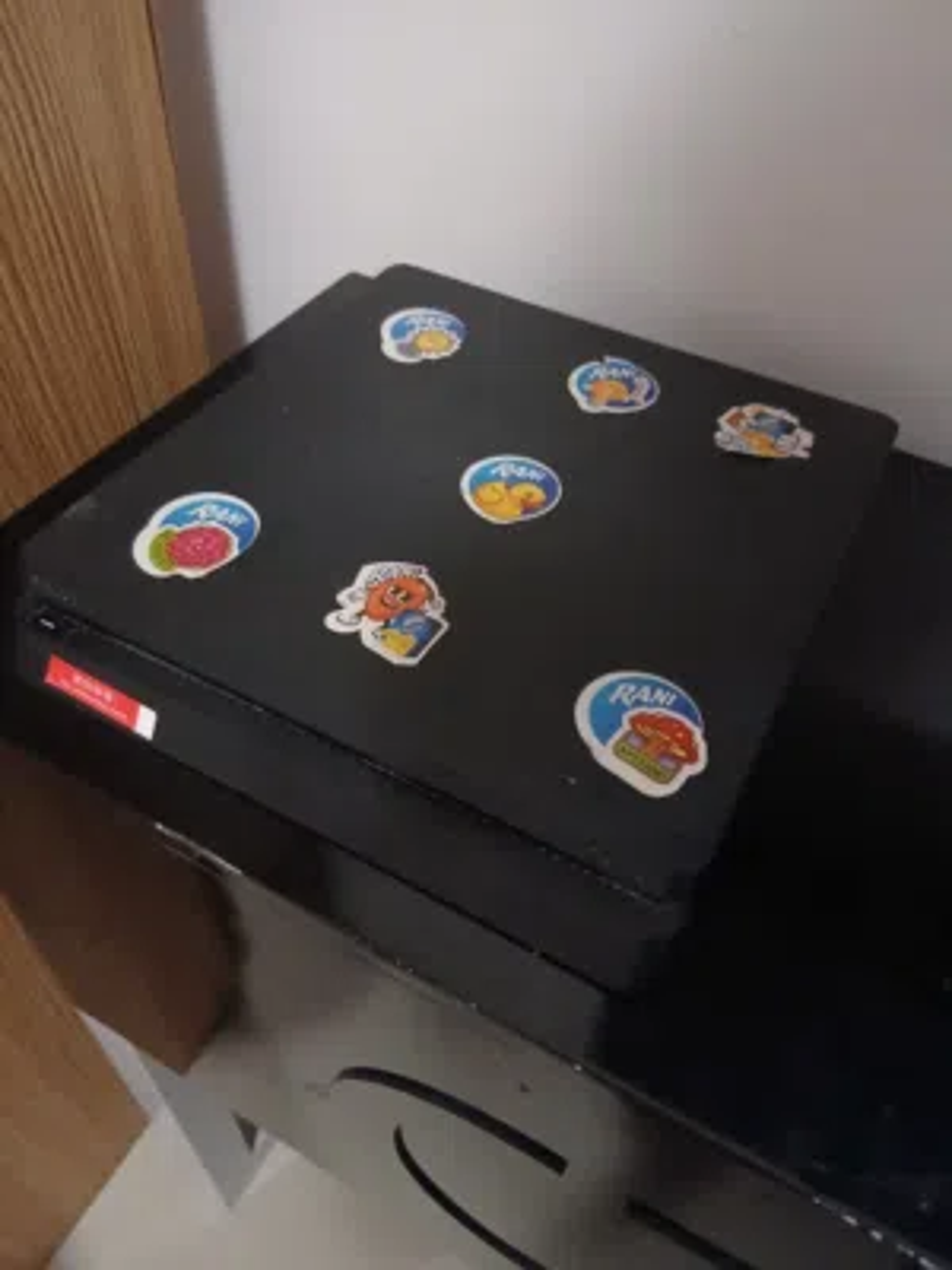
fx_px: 953
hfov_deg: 53.1
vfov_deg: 67.3
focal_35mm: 26
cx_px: 476
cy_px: 635
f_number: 1.8
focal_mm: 3.98
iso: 800
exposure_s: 1/20
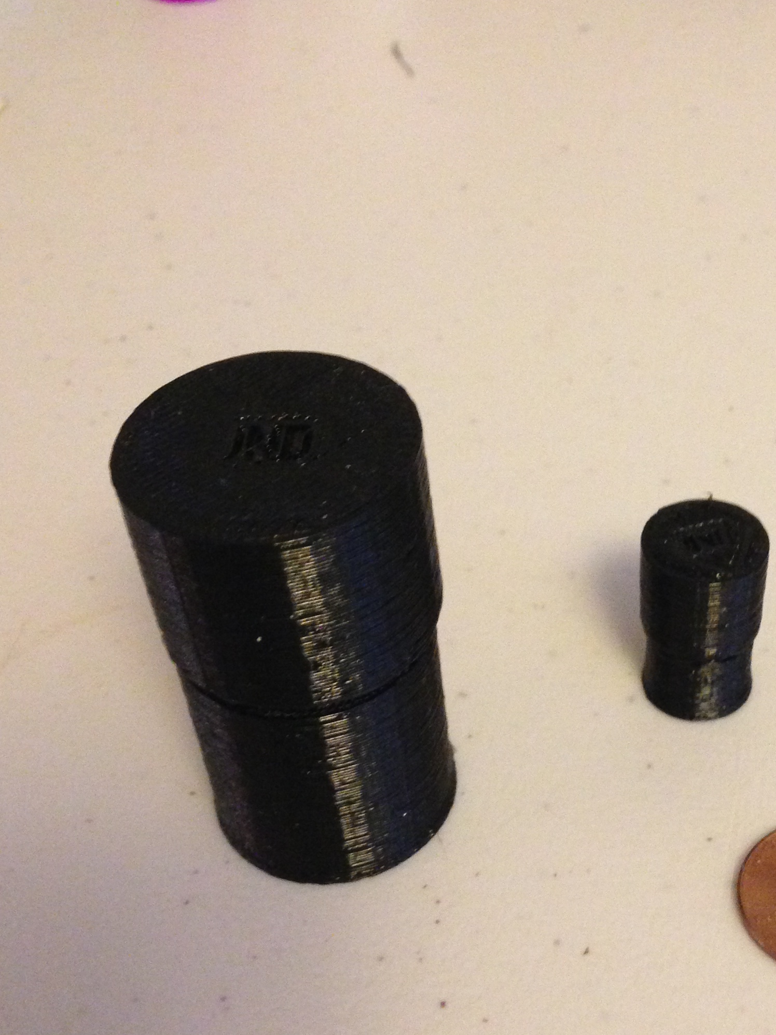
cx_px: 552
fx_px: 1614
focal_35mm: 54
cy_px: 688
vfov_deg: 35.2
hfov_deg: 26.8
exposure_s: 1/20
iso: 320
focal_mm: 4.12
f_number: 2.4
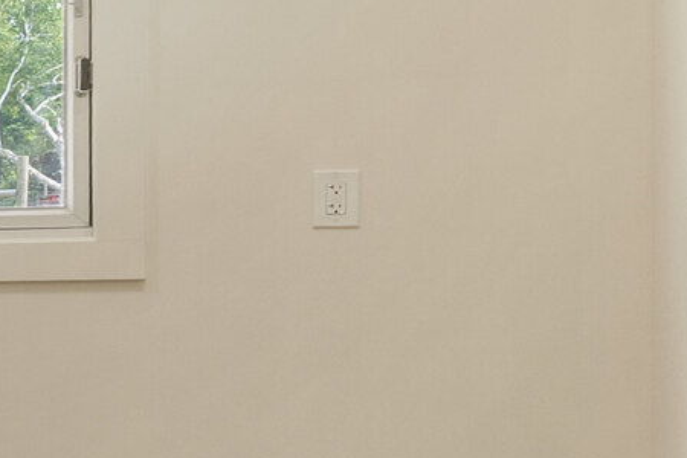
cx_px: -1501
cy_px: 427
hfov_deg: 10.5
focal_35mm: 116
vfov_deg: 11.7
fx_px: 2213
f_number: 8
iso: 320
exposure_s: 1/5
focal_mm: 17
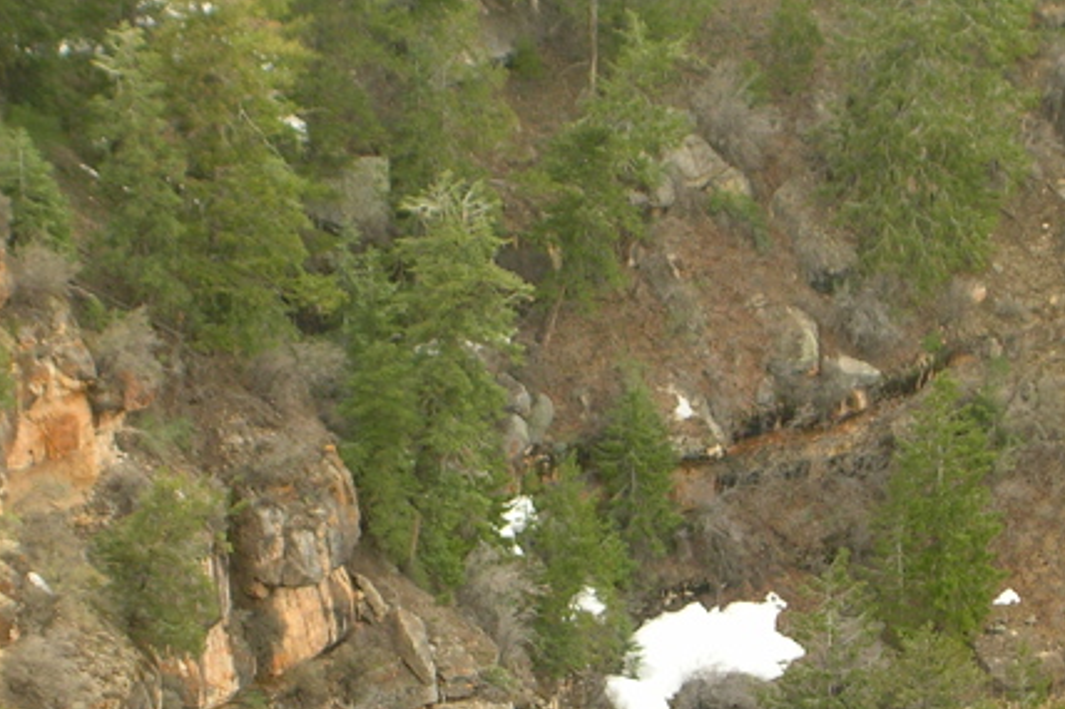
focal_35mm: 179
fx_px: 5293
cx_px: 622
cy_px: 545
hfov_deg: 11.5
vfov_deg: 7.7
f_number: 4.9
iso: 56
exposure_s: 1/30
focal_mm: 17.4
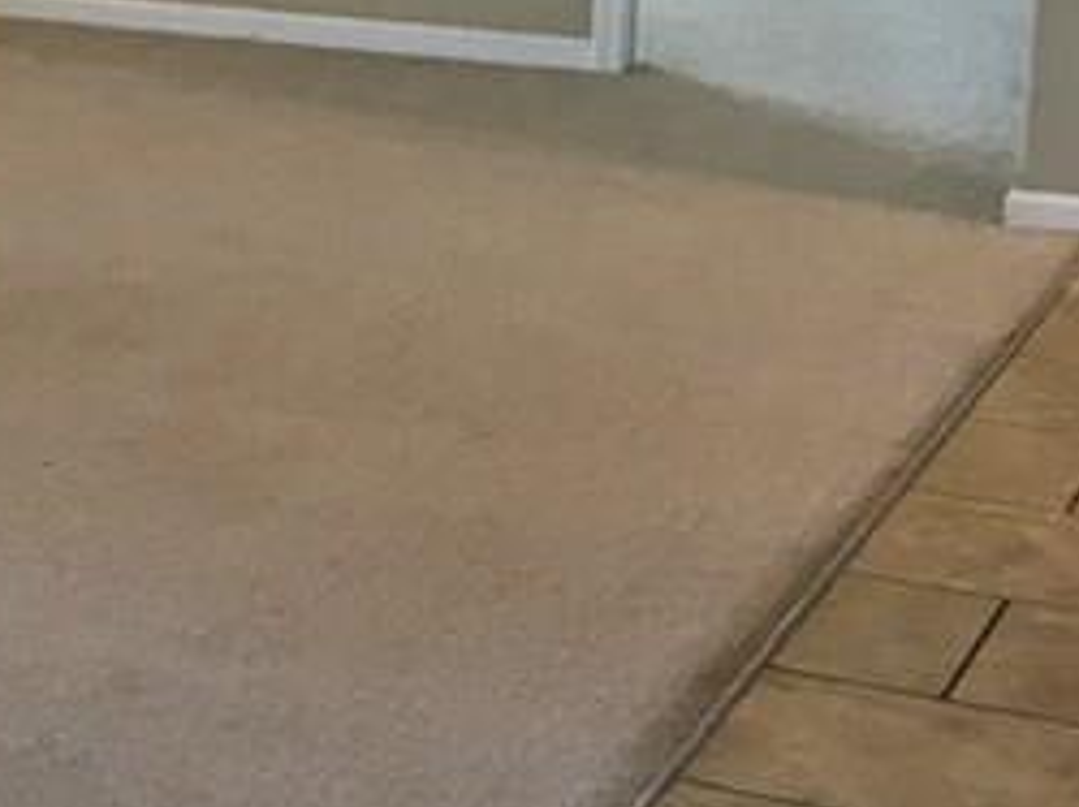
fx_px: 3706
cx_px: -751
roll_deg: +0.5
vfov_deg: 12.3
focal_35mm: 119
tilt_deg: -9.5
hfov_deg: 14.8
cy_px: 13
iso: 32
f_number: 2.2
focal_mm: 4.15
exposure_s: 1/30
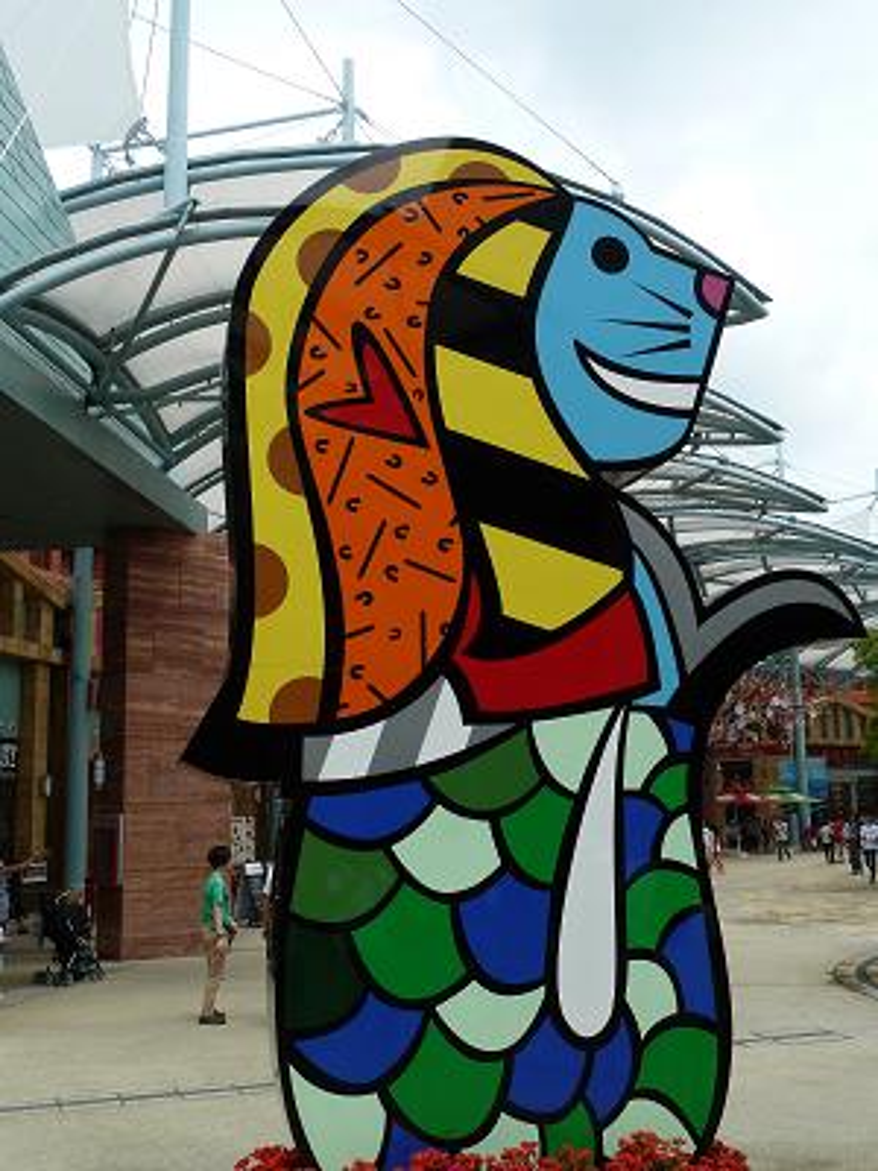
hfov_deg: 36.0
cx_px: 439
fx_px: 1353
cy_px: 586
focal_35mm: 40
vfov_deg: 46.8
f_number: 4.5
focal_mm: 6.5
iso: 80
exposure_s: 1/400
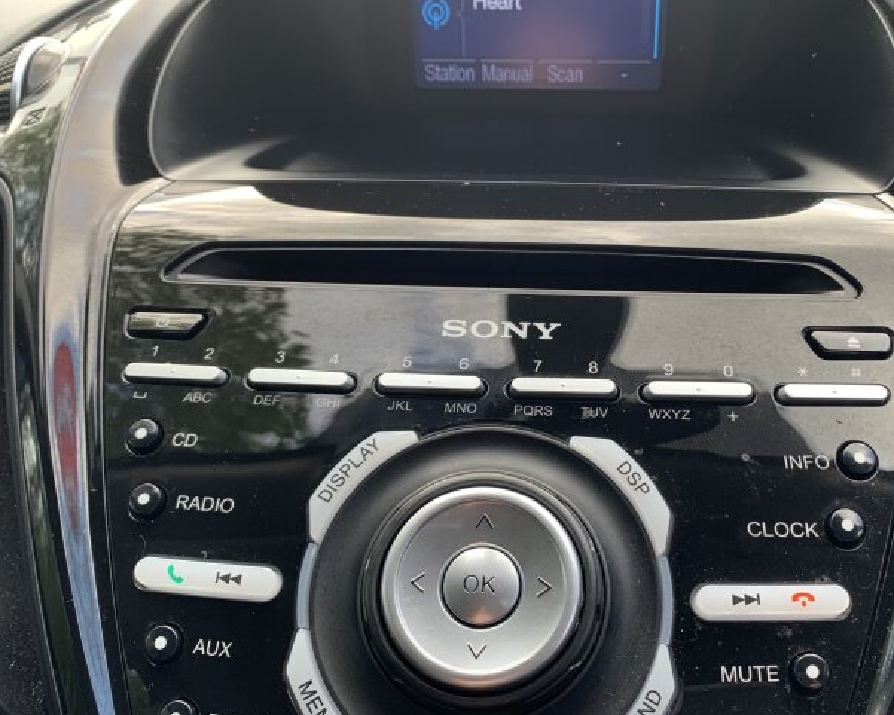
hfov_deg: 47.8
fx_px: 1006
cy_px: 366
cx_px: 513
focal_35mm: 38
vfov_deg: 39.2
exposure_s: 1/121
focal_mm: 4.25
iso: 50
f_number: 1.8
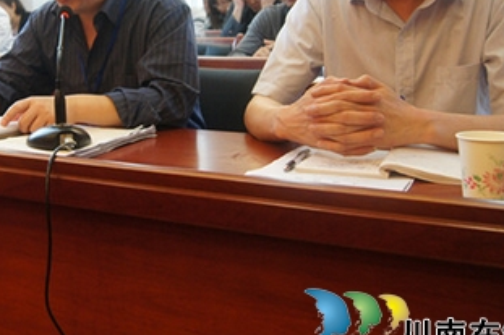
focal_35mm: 53
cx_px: 115
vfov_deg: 25.2
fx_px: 742
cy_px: 83
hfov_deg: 36.5
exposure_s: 1/30
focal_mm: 20
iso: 800
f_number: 3.5
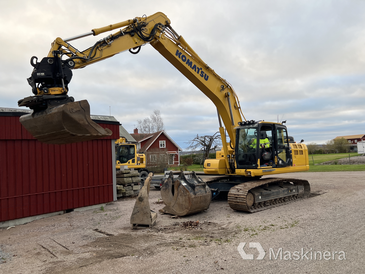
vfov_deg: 53.1
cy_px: 137
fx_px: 274
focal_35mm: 26
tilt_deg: +11.8
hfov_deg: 67.3
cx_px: 182
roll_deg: -1.5
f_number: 1.5
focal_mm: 5.7
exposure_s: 1/217
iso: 40
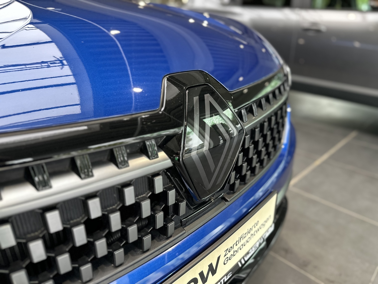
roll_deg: +1.4
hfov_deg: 71.6
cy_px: 142
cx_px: 189
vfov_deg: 56.8
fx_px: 262
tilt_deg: -23.6
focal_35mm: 24
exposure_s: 1/100
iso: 160
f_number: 1.78
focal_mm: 6.86
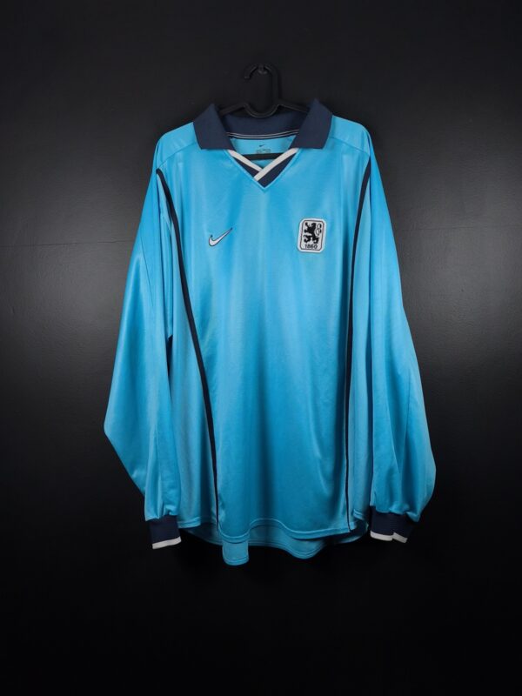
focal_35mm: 23
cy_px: 348
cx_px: 261
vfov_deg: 73.9
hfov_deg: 58.9
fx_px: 462
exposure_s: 1/200
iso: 400
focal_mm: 6.57
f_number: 1.6
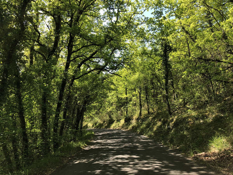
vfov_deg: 49.7
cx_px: 116
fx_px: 188
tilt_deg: +7.7
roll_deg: +0.8
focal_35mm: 28
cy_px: 88
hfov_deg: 63.4
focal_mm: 4
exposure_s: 1/457
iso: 20
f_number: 1.8
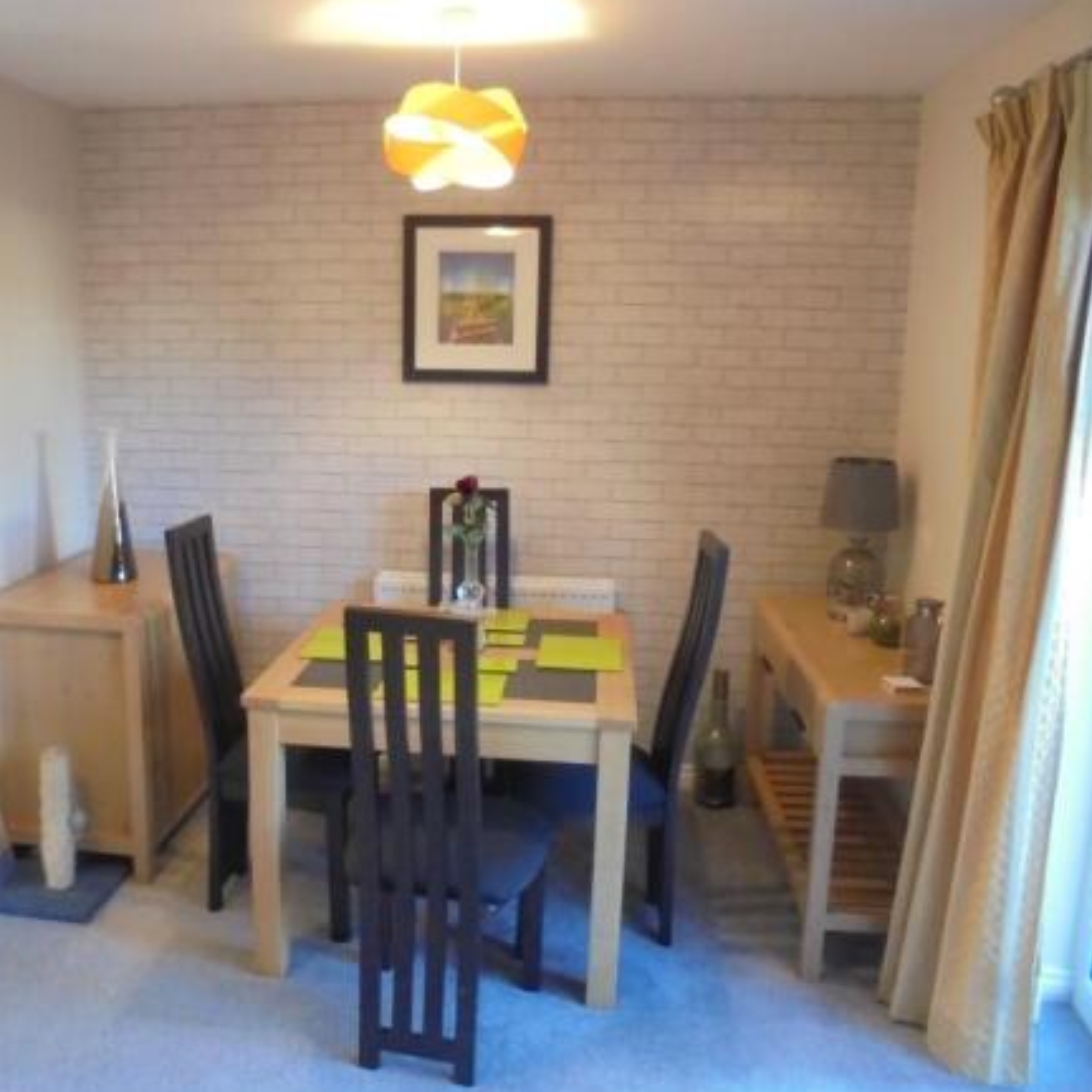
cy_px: 545
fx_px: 1106
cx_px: 431
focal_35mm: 31
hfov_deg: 52.1
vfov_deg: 52.5
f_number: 3.5
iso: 400
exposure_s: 1/25
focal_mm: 4.6
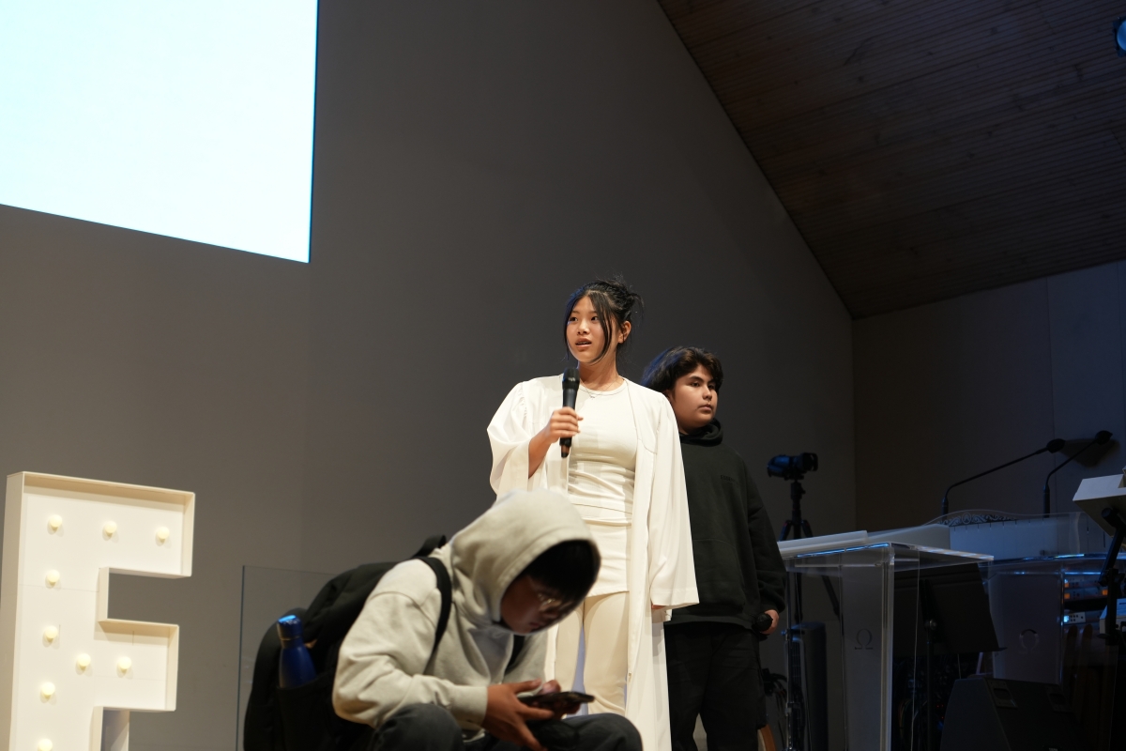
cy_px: 376
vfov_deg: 17.9
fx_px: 2377
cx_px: 563
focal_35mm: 76
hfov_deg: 26.7
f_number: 4
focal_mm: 76
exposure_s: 1/80
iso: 800
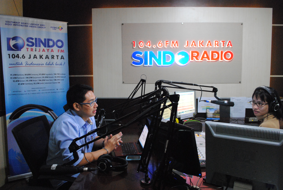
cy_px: 95
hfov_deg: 67.3
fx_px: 213
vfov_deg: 48.1
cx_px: 142
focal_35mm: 27
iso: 1600
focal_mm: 18
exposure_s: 1/15
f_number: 4.5
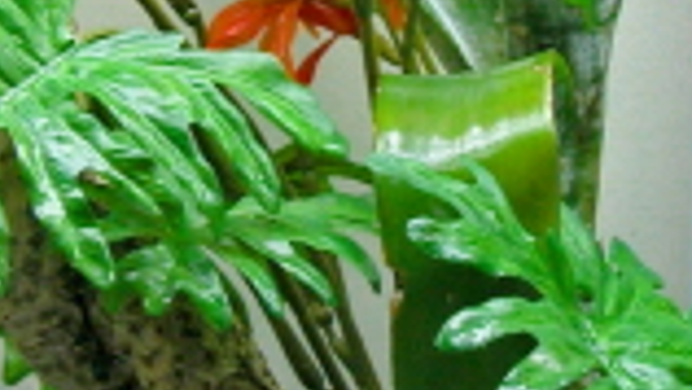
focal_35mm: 220
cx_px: 250
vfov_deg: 5.5
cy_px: -66
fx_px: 4038
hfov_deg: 9.8
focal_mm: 12.7
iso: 100
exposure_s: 1/12.3
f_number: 3
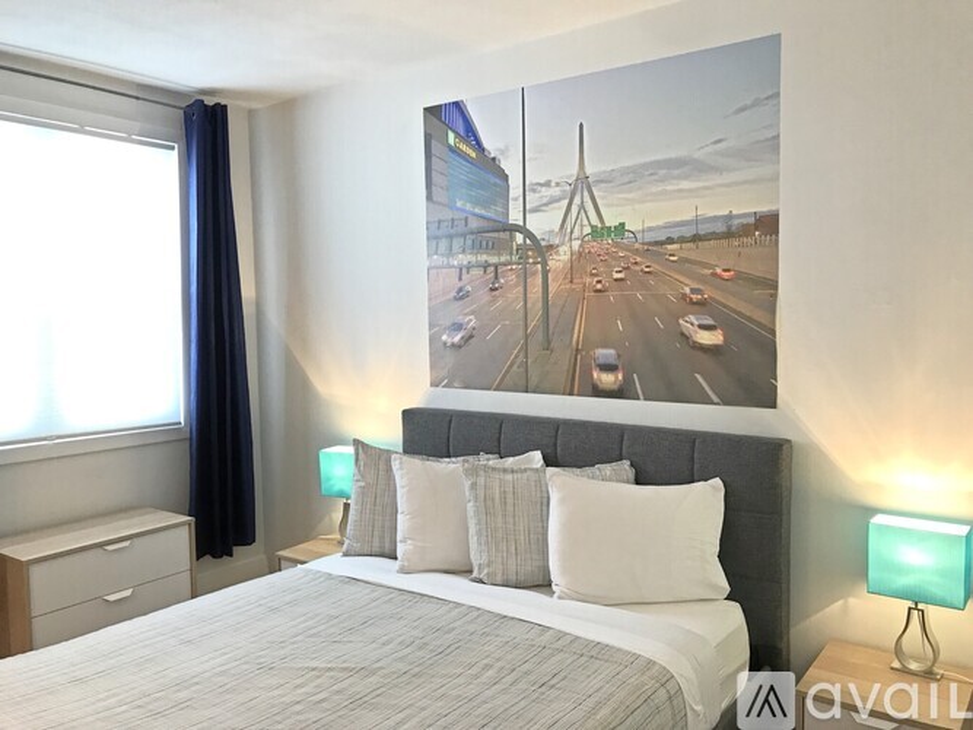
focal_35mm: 28
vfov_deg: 49.7
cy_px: 365
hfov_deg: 63.5
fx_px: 787
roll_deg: +1.2
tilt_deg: -3.3
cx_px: 486
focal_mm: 3.99
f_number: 1.8
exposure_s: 1/30
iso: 40
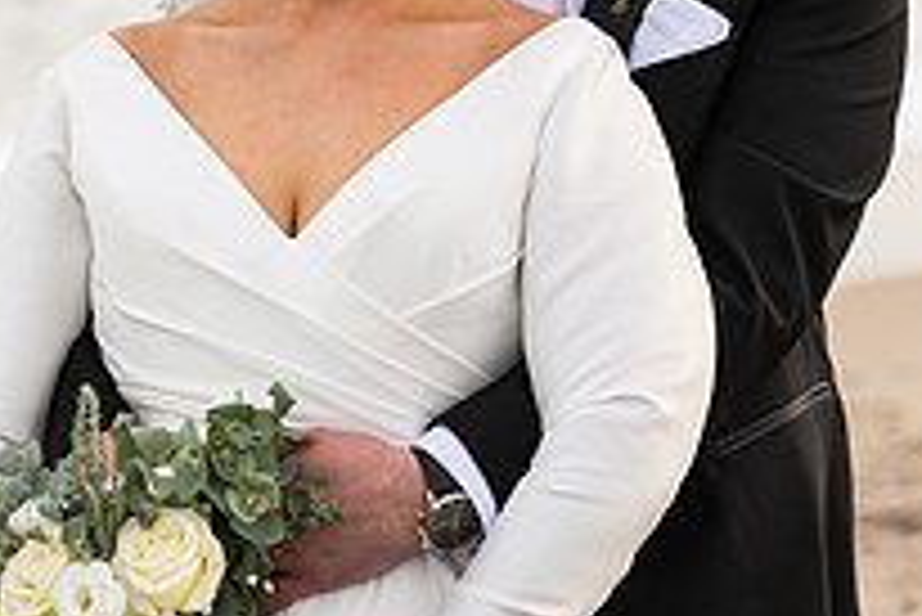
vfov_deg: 6.1
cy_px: -2
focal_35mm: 226
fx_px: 5792
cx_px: 351
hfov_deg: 9.1
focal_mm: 80
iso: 80
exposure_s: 1/200
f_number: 3.5
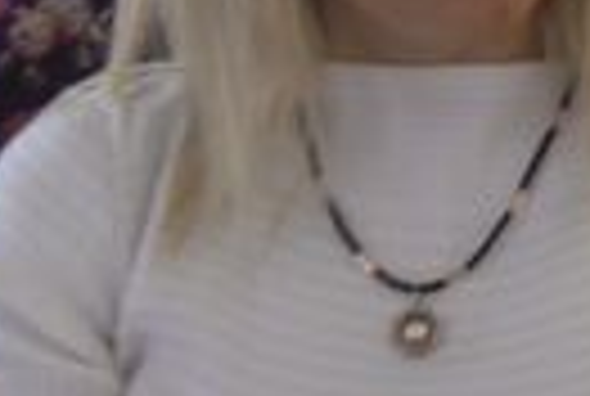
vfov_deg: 6.4
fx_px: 3433
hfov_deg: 9.6
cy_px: -454
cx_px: 851
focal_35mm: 209
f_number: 4.5
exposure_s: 1/43
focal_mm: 7.8
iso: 100
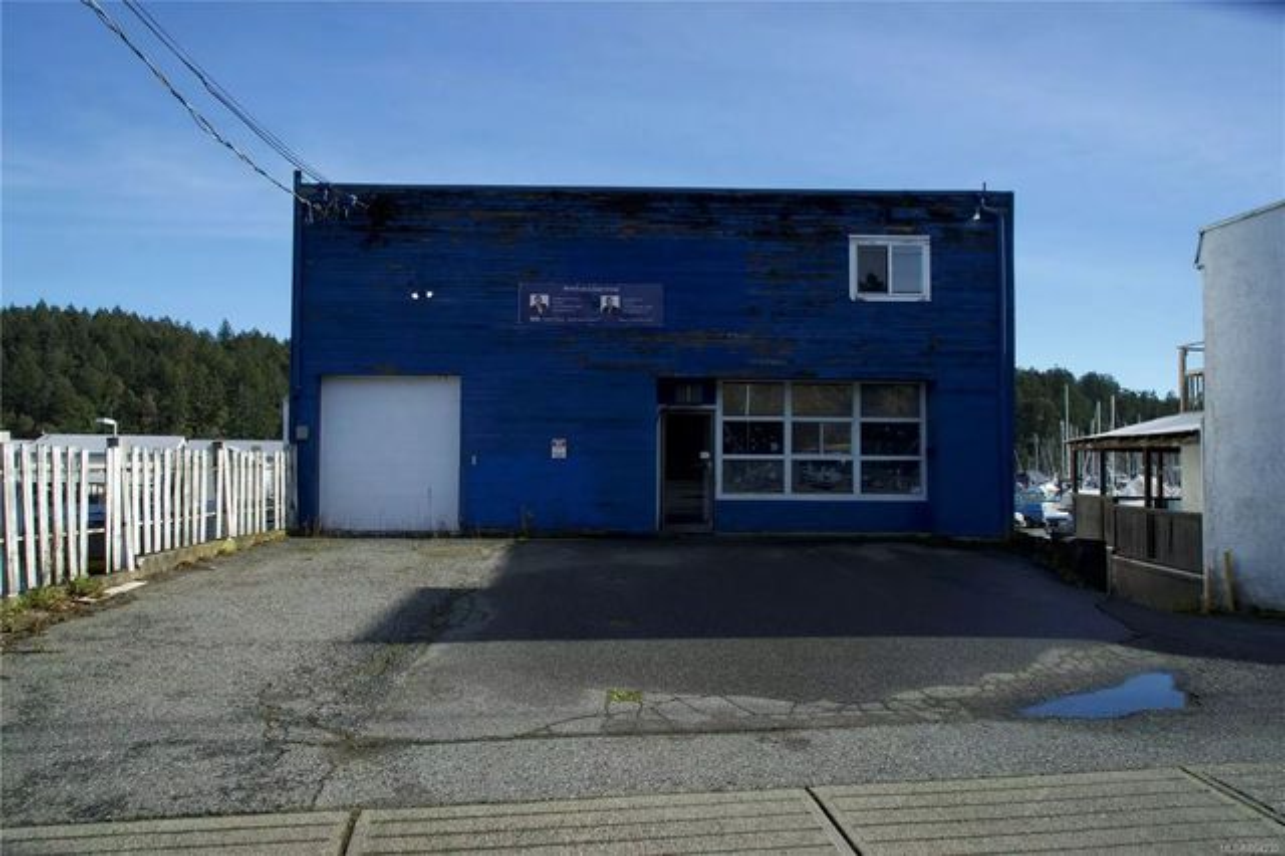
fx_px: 928
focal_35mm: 26
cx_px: 642
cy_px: 428
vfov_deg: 49.5
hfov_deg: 69.4
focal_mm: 26
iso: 500
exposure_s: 1/400
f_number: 11
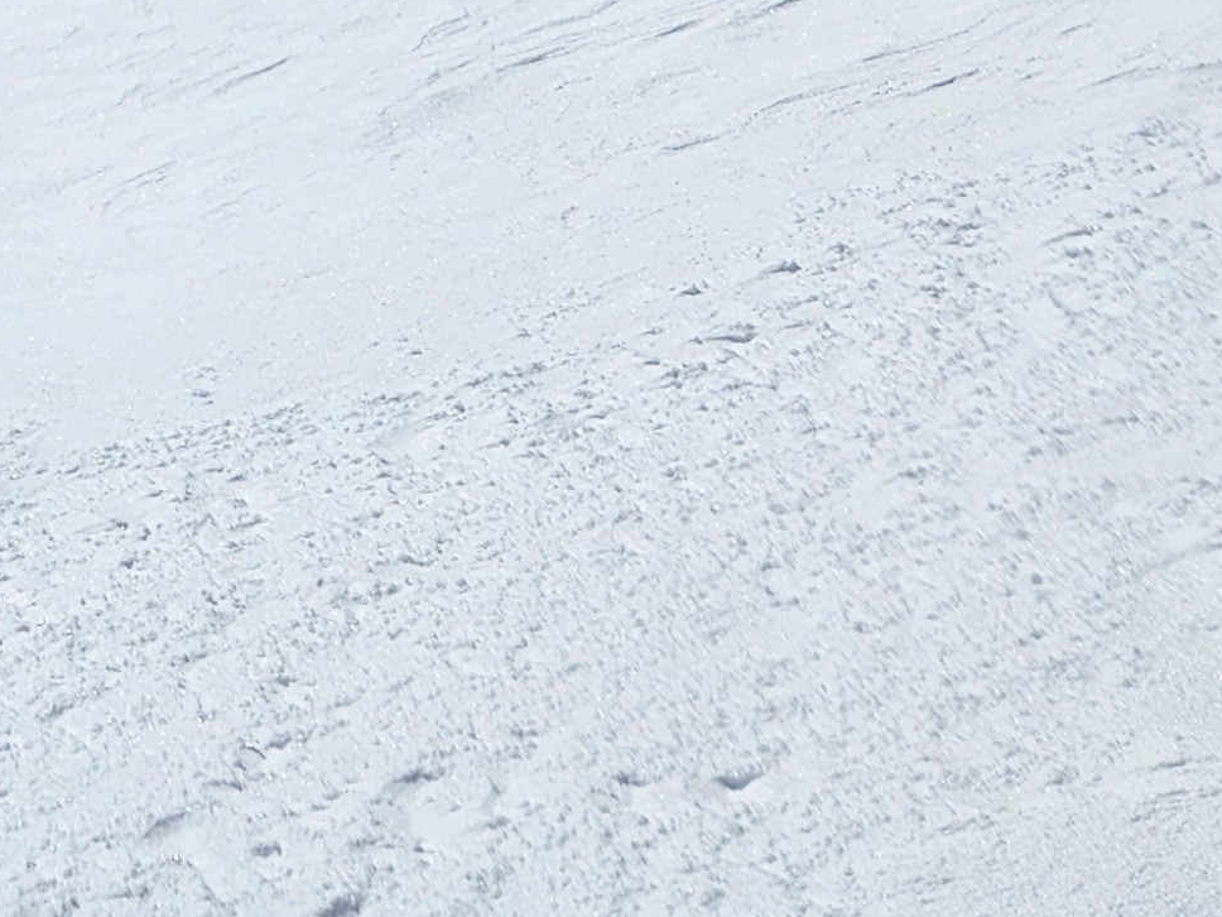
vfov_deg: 13.2
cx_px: -77
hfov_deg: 19.9
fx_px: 3354
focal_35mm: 95
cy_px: -970
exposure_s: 1/9237
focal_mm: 5.4
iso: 25
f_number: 1.8
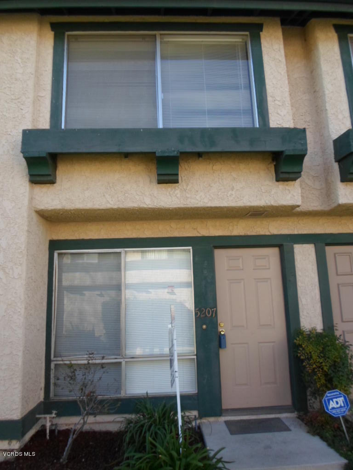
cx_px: 176
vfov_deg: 69.4
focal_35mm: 25
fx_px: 340
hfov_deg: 54.9
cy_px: 235
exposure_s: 1/250
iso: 80
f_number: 2.5
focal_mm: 4.5
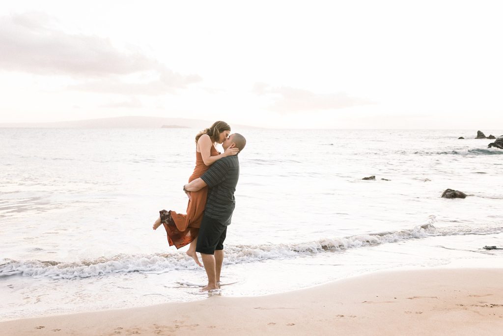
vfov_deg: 37.9
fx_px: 489
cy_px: 168
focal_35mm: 35
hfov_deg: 54.4
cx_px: 252
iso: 1000
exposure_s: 1/400
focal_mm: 35
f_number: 2.8
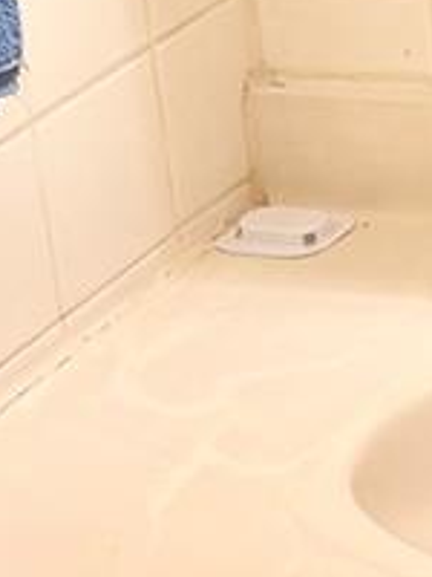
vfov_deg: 10.5
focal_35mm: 184
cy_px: -182
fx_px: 3062
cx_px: 1368
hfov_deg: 7.1
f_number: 1.78
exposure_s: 1/60
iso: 200
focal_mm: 6.76
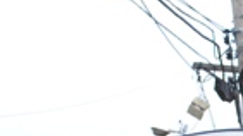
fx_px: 1468
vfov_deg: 5.3
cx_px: 429
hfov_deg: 9.1
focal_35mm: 228
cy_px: 220
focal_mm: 32
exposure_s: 1/2500
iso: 1600
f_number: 5
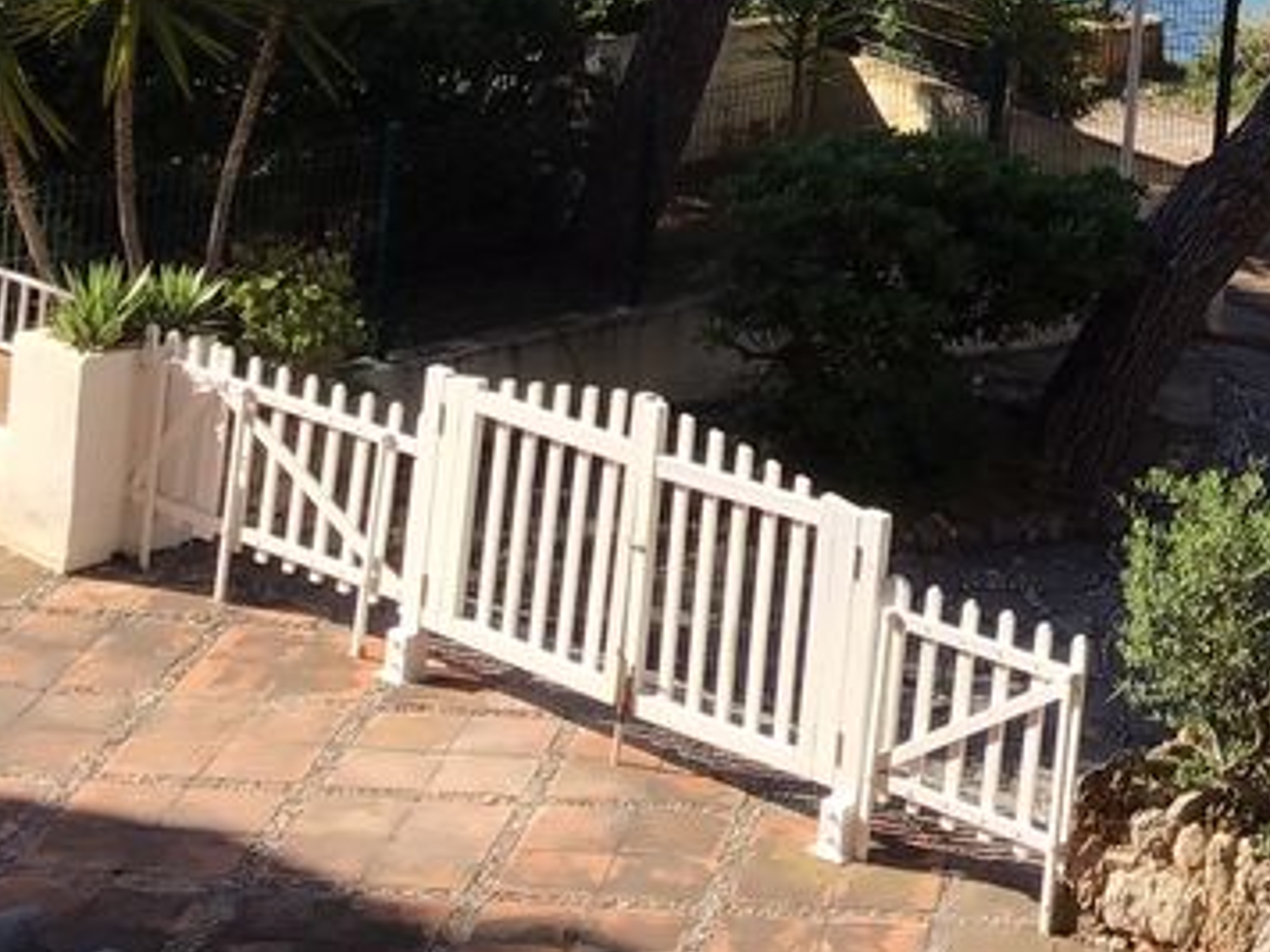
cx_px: 1630
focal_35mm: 87
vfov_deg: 15.9
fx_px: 3192
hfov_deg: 20.6
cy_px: -371
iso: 25
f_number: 2.4
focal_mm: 3.3
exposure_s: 1/599
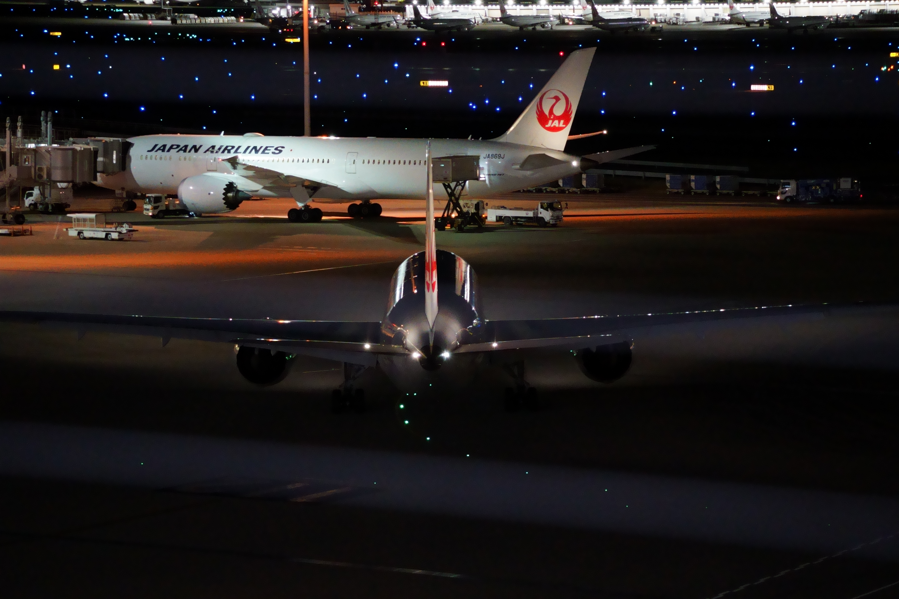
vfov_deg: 9.0
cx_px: 450
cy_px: 300
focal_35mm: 153
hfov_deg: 13.4
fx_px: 3820
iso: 5000
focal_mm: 102
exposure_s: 1/50
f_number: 5.6
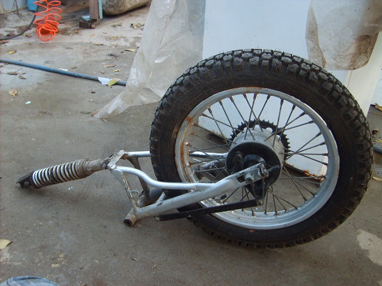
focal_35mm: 35
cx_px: 191
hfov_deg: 52.6
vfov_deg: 40.7
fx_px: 386
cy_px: 143
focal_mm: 5.8
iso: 80
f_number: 2.8
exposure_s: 1/30
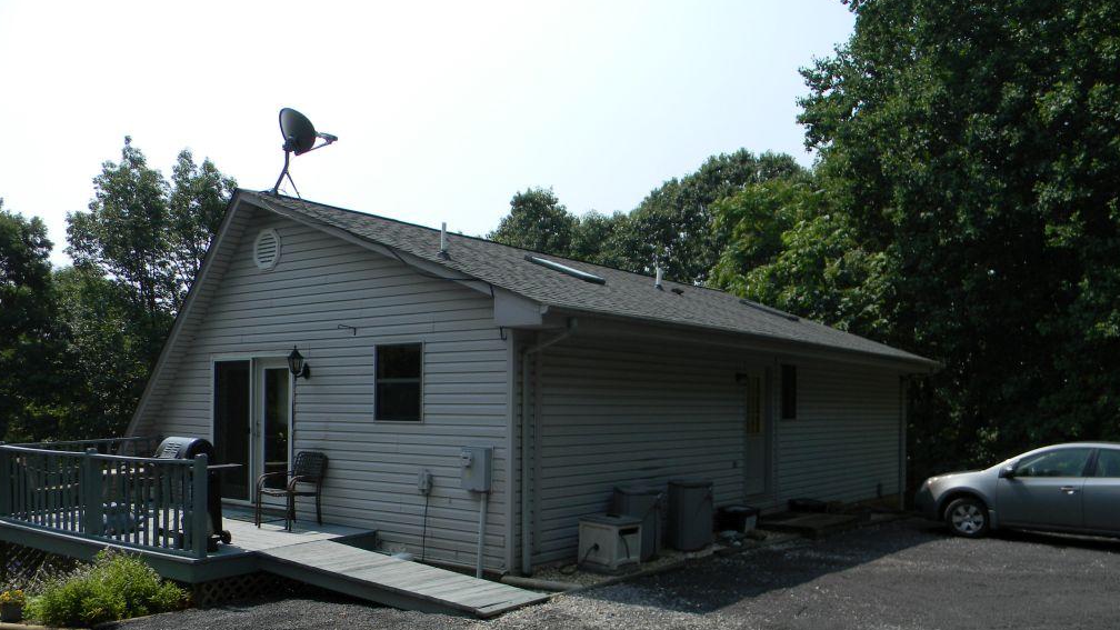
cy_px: 388
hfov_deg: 62.6
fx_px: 921
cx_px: 560
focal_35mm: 31
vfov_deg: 37.6
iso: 80
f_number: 3.5
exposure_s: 1/853
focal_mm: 5
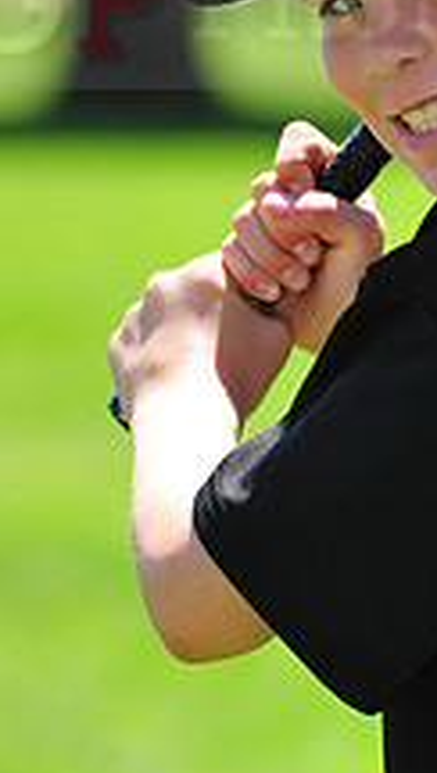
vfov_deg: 4.4
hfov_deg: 2.5
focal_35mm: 491
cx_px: 455
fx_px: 10083
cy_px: -25
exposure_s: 1/400
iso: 200
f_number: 5.6
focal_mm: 175
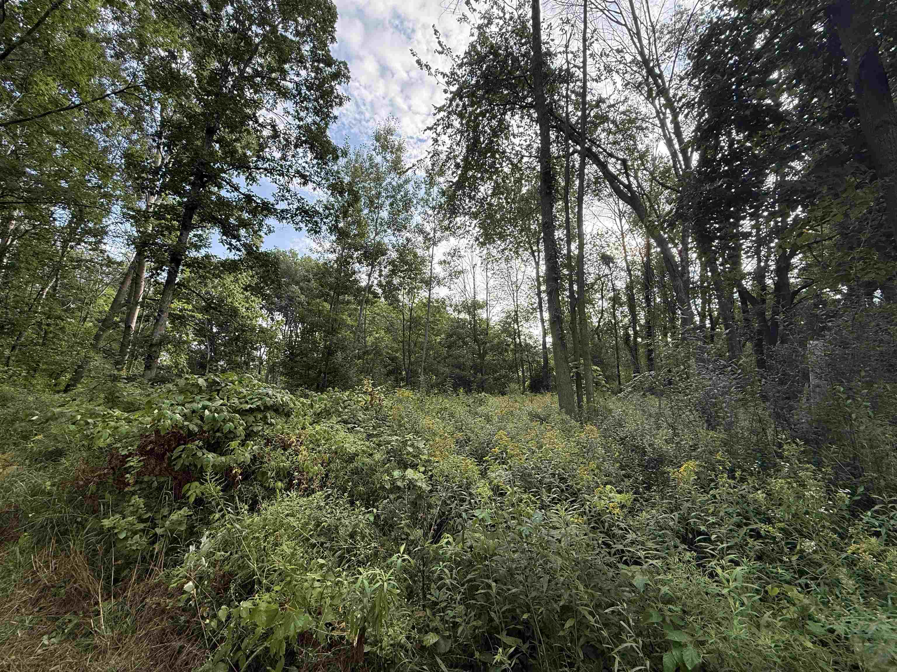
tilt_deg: +10.4
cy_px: 336
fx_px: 363
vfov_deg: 85.7
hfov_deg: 102.1
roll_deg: -0.2
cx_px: 448
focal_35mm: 14
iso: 64
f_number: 2.2
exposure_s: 1/383
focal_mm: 2.22
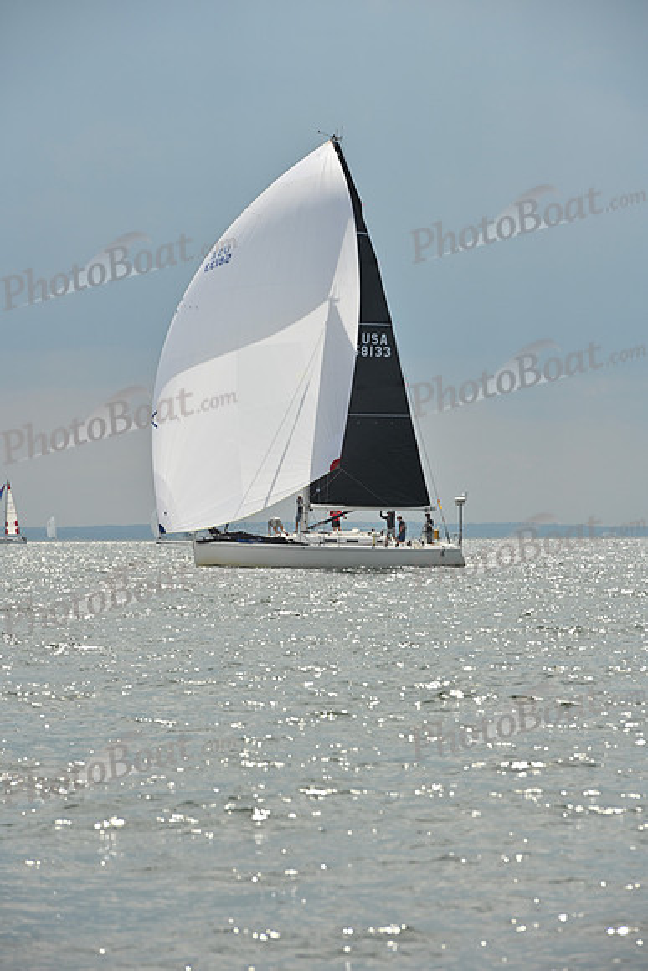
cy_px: 486
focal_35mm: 200
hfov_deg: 6.9
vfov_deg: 10.3
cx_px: 324
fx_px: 5396
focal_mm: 200
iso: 320
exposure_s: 1/1600
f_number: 10
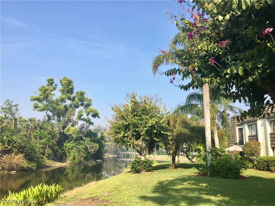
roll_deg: -3.1
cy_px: 103
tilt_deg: +12.0
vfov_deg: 48.2
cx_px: 138
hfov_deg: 61.7
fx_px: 230
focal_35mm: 29
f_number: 2.2
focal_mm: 4.15
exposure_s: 1/1236
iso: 32
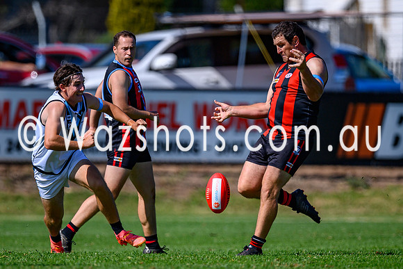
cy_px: 164
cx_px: 199
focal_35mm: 802
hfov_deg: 2.6
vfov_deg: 1.7
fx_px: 8980
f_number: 4
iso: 110
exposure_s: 1/2000
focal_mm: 500
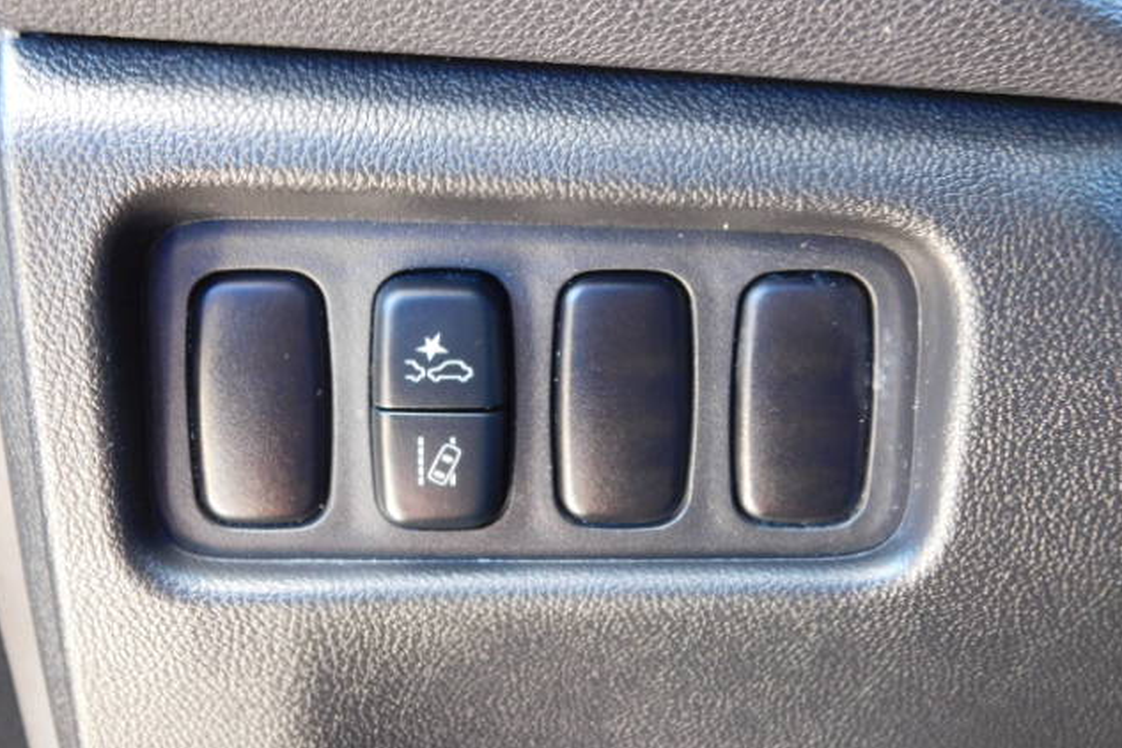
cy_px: 409
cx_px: 560
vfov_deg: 21.9
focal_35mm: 62
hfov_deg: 32.4
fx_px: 1932
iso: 400
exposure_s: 1/10
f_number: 4
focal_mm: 10.4
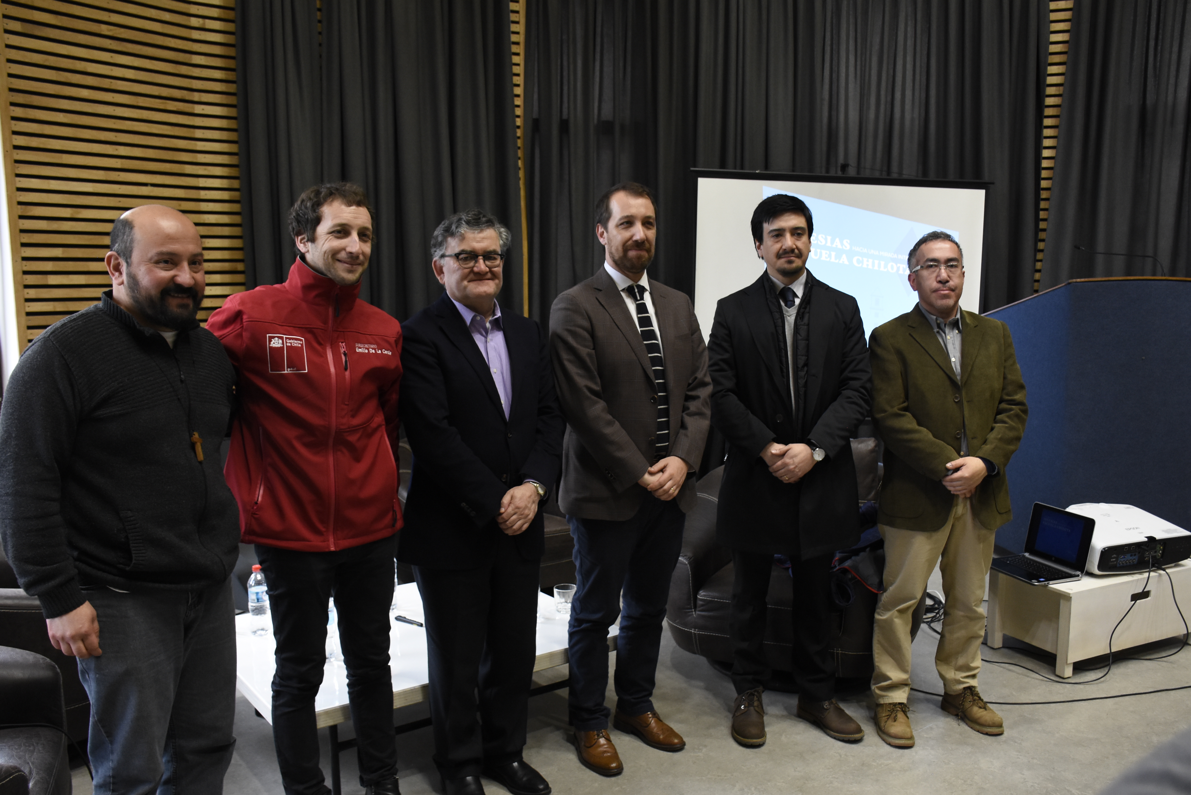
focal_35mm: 30
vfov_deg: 43.6
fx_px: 993
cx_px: 596
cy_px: 398
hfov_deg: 61.9
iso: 1250
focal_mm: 20
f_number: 5
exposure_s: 1/200
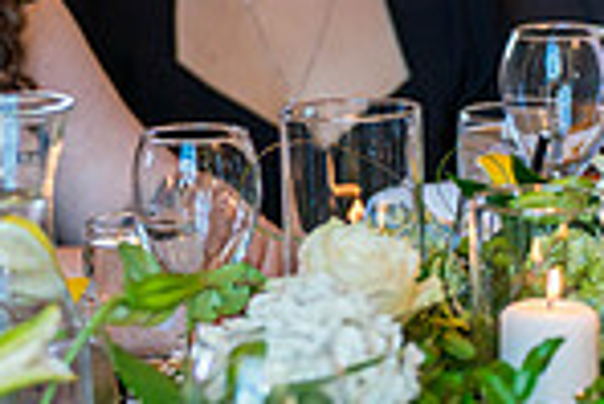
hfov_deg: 6.9
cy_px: 55
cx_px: -563
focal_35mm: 290
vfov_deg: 4.7
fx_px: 4870
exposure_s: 1/200
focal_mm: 74
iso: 400
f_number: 2.5
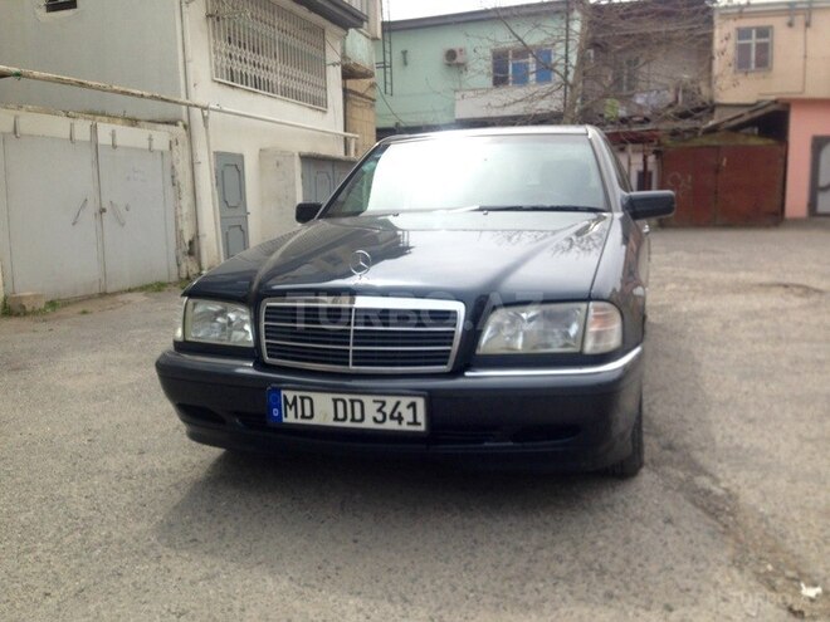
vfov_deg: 42.9
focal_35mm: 33
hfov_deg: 55.4
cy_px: 311
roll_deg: +1.5
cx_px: 415
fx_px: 791
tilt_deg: -7.3
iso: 50
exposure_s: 1/678
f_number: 2.4
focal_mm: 4.12
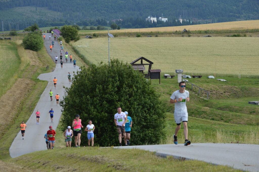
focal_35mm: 174
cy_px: 86
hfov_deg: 11.8
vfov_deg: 7.9
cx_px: 130
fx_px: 1251
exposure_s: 1/250
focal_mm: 116
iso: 100
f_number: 8
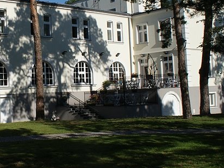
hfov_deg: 32.3
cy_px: 16
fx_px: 369
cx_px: 27
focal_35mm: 57
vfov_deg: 24.9
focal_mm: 18
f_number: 10
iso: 100
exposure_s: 1/320
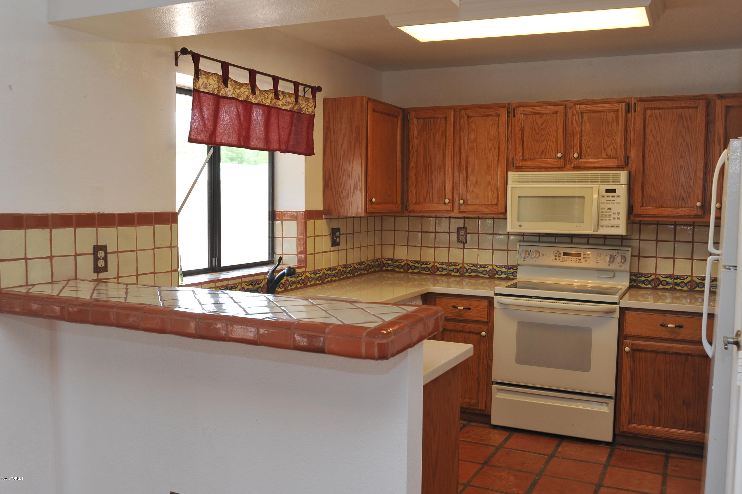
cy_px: 247
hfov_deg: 54.5
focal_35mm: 35
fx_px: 721
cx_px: 371
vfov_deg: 37.8
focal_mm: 35
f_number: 6.3
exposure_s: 1/30
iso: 640
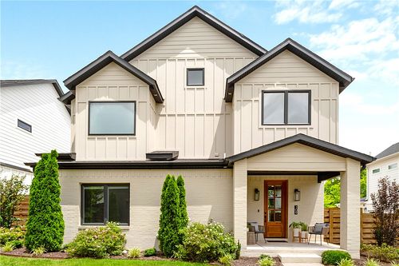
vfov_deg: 81.2
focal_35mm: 14
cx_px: 200
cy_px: 133
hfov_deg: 104.3
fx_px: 155
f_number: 9
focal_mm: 14
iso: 100
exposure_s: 1/50
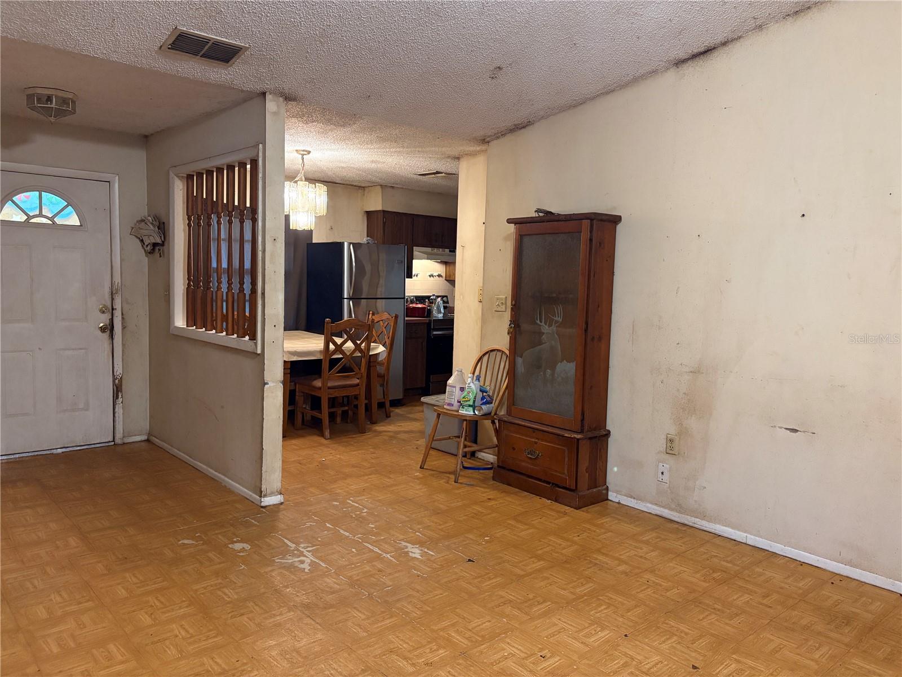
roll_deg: -1.6
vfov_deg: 53.1
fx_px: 677
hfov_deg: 67.3
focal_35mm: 26
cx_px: 451
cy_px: 338
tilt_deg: -5.1
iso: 400
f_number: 1.6
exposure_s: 1/40
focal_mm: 5.96
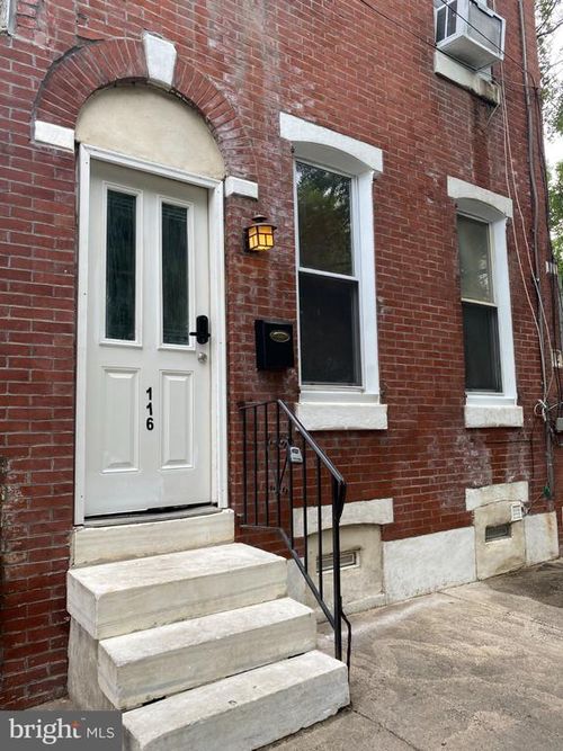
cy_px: 376
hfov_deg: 53.0
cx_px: 282
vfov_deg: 67.3
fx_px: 564
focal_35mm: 26
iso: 32
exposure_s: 1/288
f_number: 1.8
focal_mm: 4.25
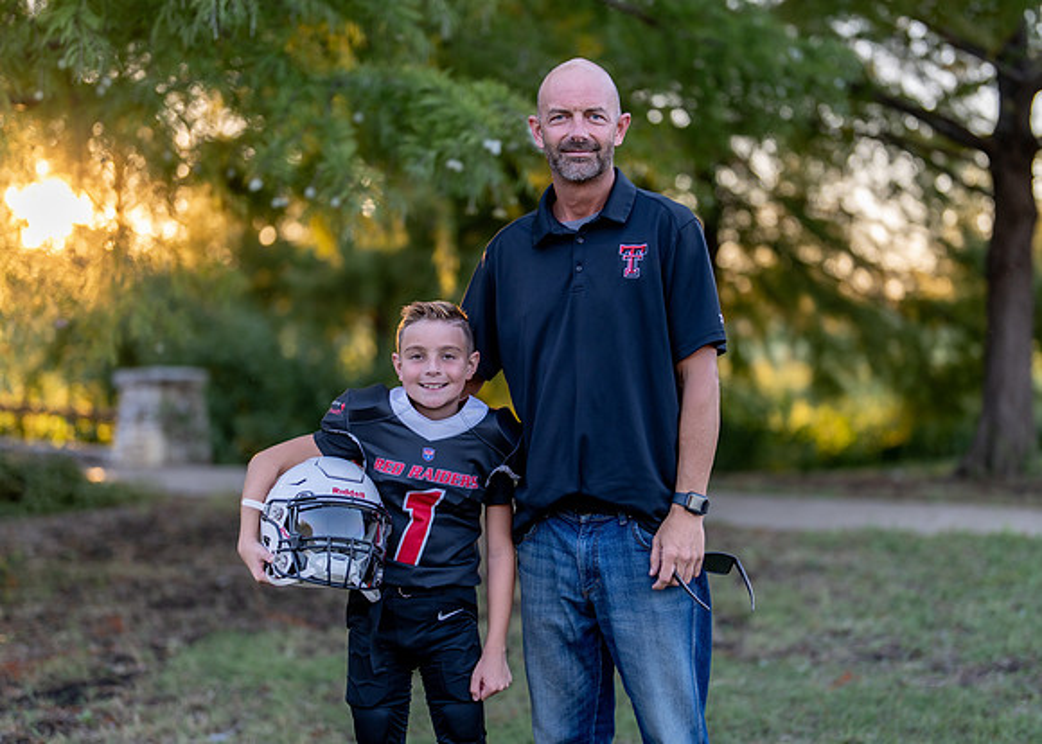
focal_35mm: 63
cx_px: 544
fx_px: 1850
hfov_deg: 31.5
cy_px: 389
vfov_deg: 22.7
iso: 100
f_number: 1.2
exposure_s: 1/400
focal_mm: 50
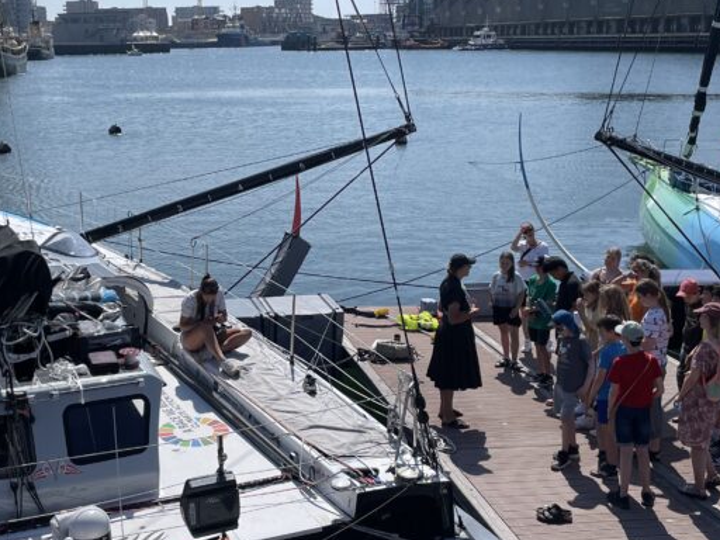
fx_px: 1082
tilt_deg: -10.4
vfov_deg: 28.0
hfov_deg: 36.6
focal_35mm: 52
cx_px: 262
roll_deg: +0.9
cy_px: 239
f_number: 1.6
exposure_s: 1/7299
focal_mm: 4.2
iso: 32
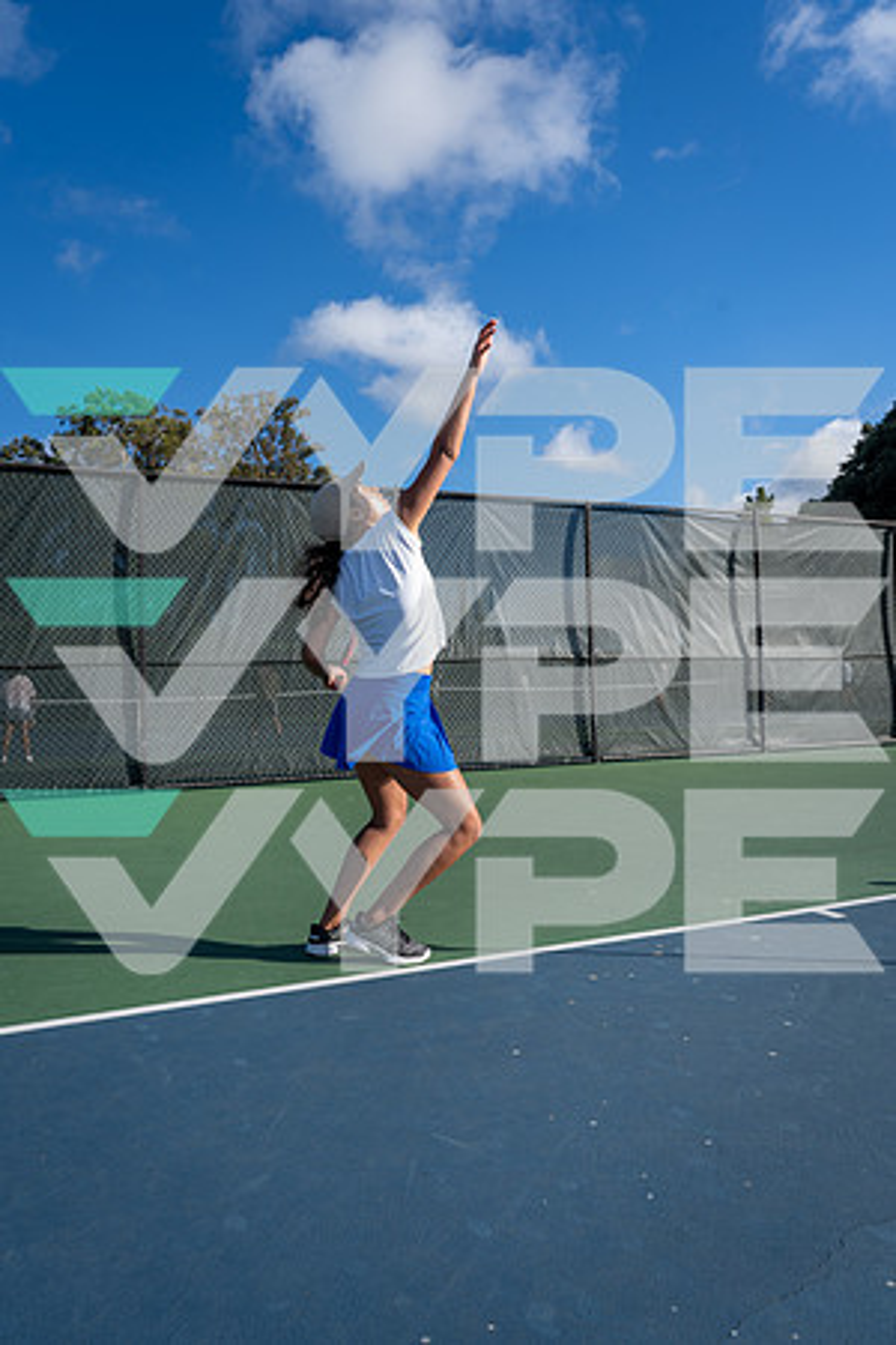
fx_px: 971
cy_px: 672
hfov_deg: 49.6
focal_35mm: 26
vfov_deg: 69.4
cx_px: 448
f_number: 8
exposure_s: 1/250
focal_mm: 26
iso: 100
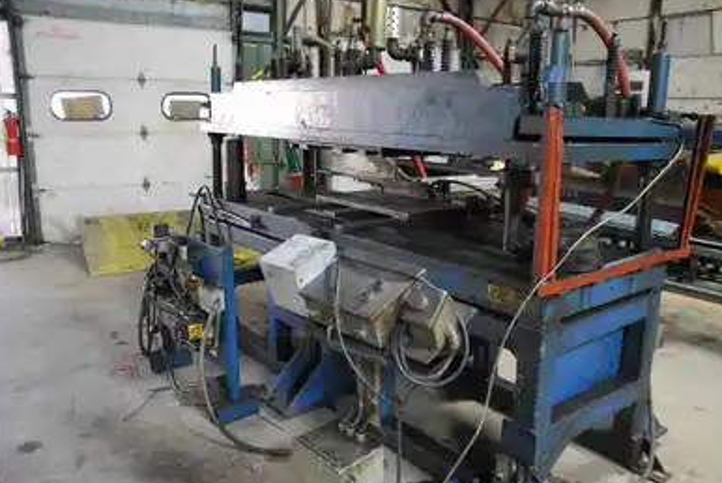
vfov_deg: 46.5
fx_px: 562
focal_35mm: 28
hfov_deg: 65.4
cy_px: 238
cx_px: 368
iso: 1600
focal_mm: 18
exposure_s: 1/10
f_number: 3.8
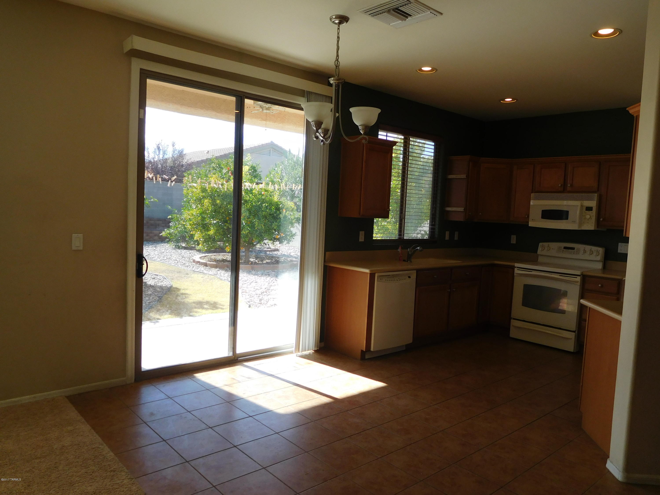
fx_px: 477
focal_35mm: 25
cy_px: 248
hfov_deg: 69.4
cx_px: 330
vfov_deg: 54.9
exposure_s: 1/200
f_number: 3.4
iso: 125
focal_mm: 4.5
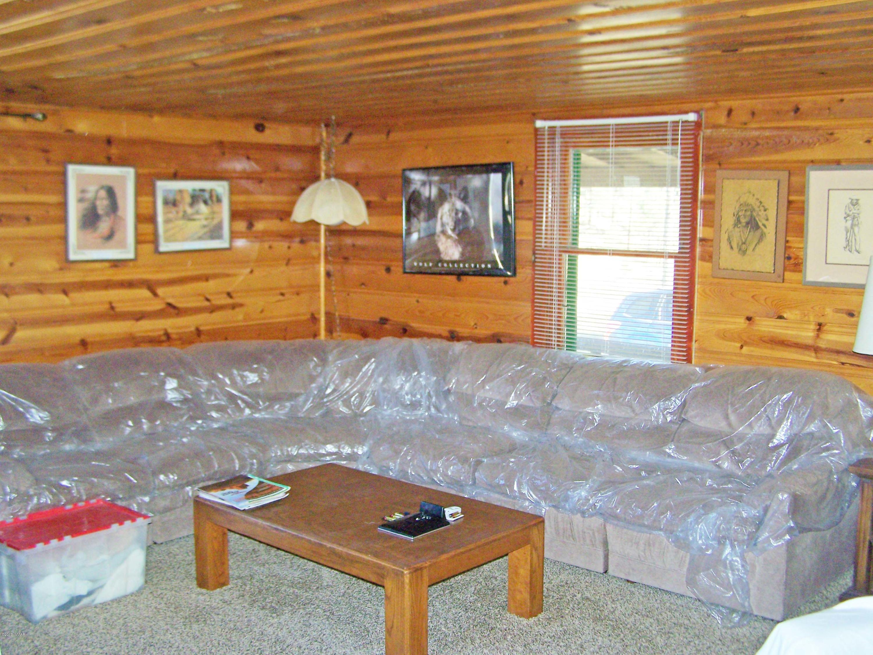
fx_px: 958
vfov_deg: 37.7
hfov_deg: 49.0
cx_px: 436
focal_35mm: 38
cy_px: 328
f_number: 2.8
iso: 160
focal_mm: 6.3
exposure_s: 1/60
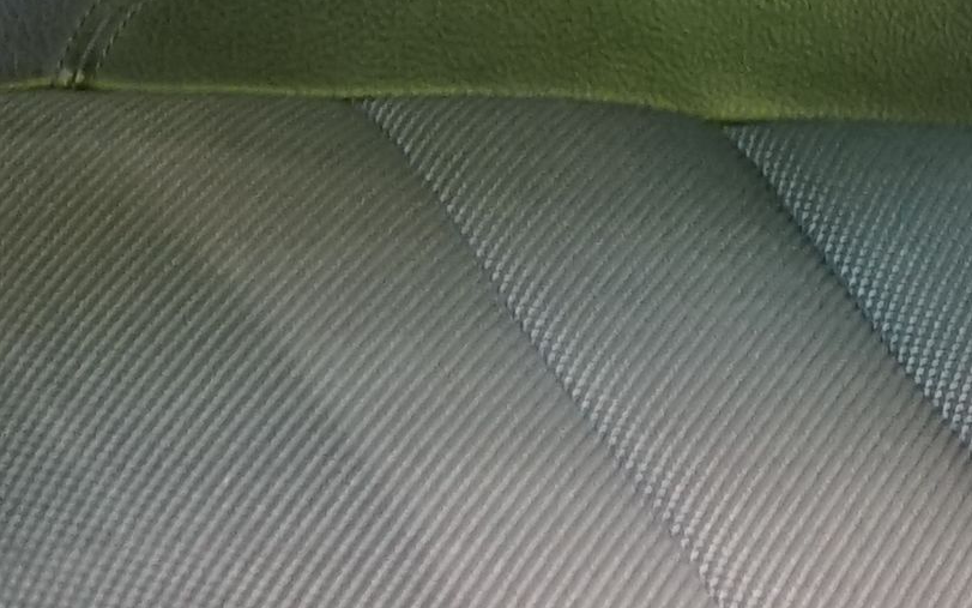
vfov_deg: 6.0
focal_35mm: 211
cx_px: 1926
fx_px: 5590
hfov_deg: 9.3
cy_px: -696
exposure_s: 1/30
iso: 1250
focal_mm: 28
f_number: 3.5
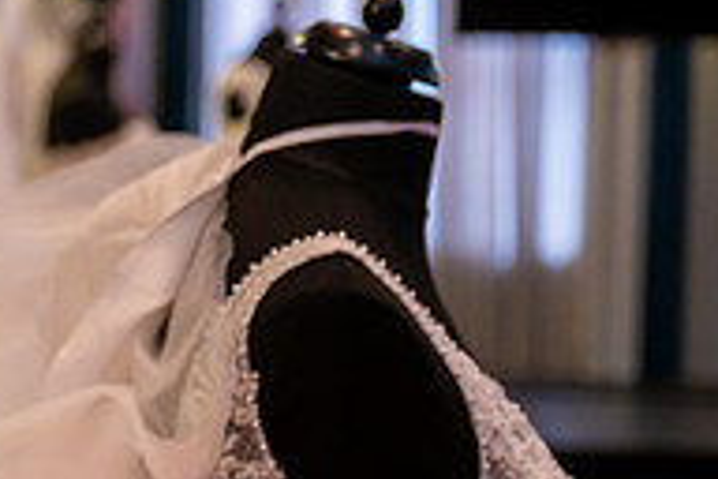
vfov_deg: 9.9
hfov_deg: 13.9
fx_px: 2772
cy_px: 217
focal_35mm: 139
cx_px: -318
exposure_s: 1/200
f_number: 2.8
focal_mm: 46
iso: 2000
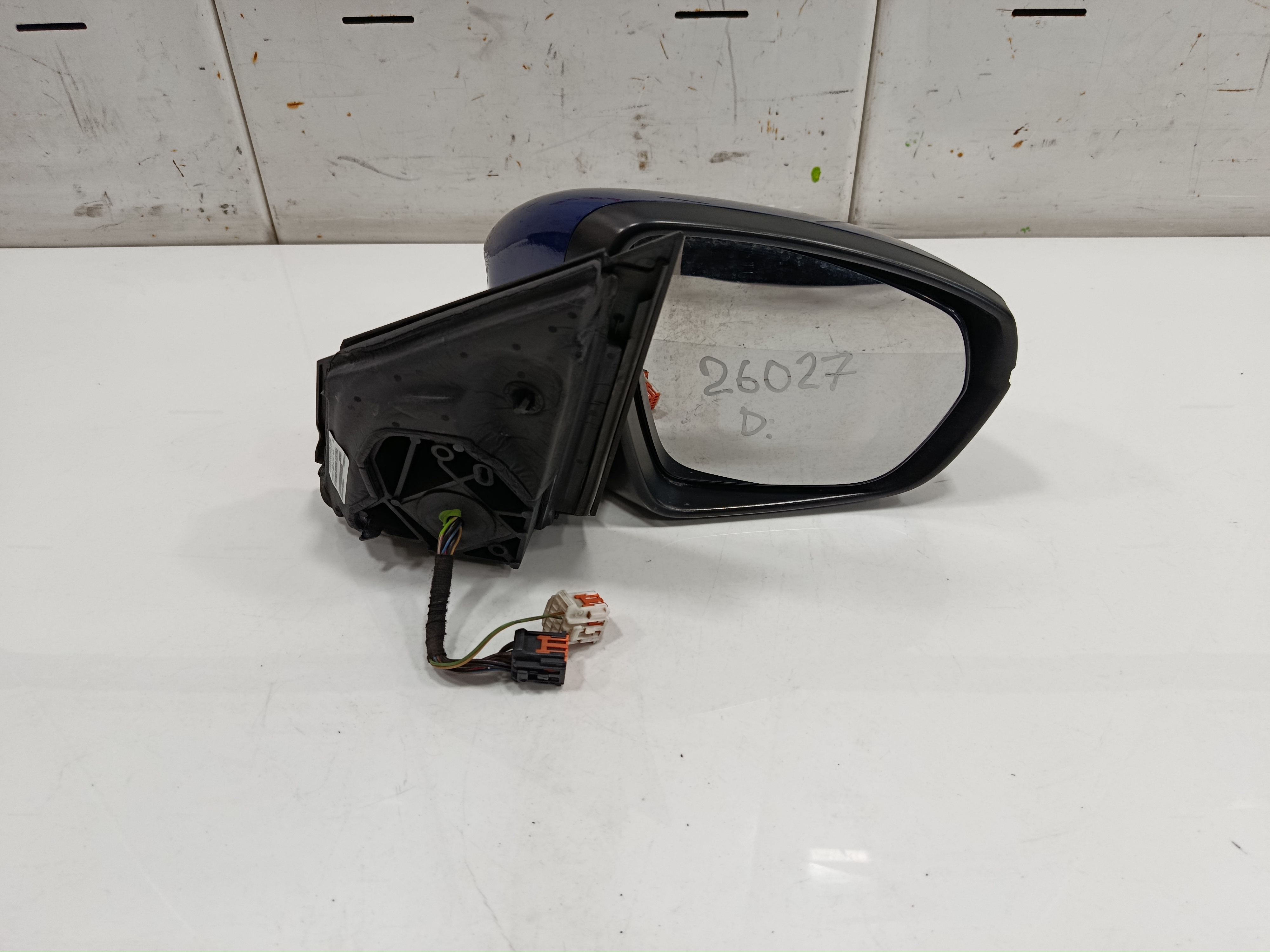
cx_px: 635
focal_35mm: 24
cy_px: 476
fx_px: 881
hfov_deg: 71.6
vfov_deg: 56.8
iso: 955
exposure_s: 1/100
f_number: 1.7
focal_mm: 5.24
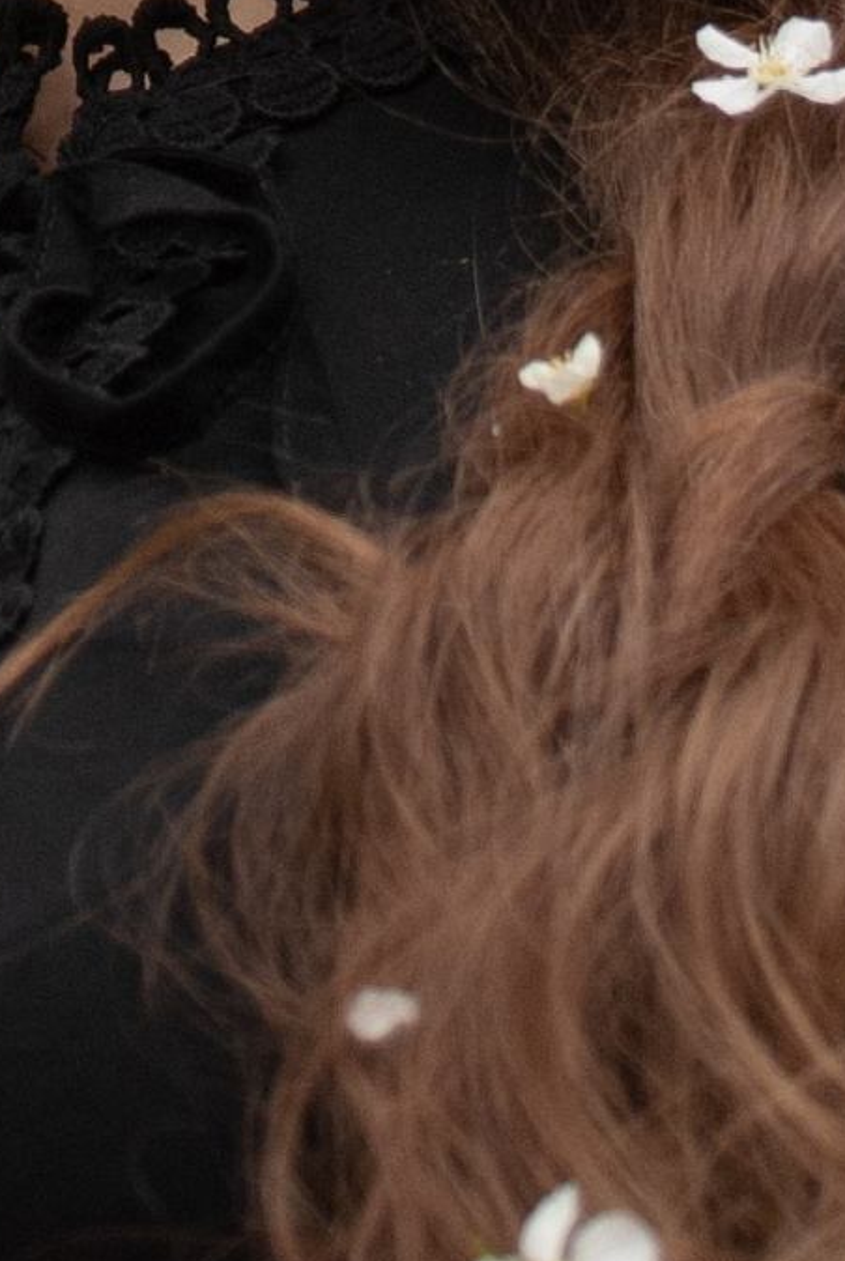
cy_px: -807
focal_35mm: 187
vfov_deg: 10.5
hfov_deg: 7.3
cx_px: -118
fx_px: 6563
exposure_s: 1/500
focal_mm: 22
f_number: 3.8
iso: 400
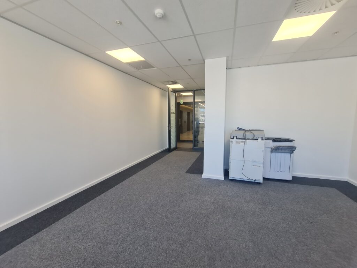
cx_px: 178
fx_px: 134
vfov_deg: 89.9
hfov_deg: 106.2
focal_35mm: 13
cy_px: 134
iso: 80
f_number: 2.2
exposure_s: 1/100
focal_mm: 2.2
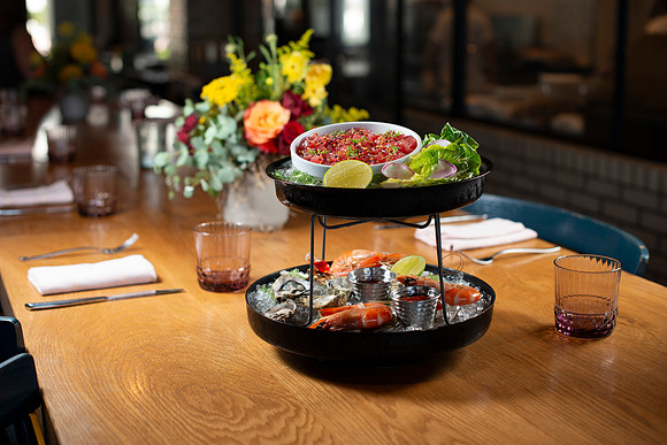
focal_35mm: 50
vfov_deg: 27.0
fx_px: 927
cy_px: 222
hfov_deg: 39.6
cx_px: 334
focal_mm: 50
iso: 200
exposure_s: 1/200
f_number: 3.2
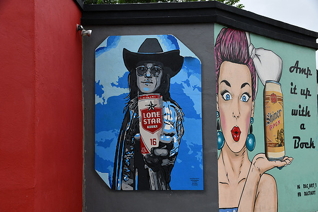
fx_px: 424
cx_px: 159
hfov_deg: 41.1
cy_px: 106
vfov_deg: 28.1
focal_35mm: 48
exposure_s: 1/250
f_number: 8
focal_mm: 32
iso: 200
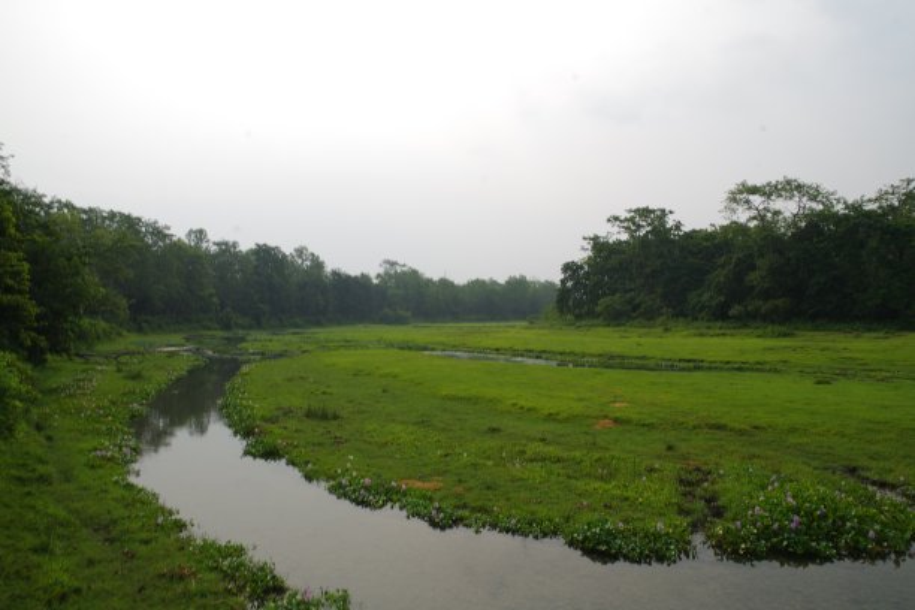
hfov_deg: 73.7
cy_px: 305
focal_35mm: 24
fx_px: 610
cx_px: 458
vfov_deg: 53.1
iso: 100
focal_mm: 16
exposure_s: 1/100
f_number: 11
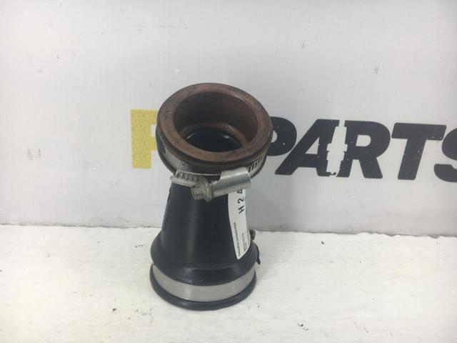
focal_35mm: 29
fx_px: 383
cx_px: 228
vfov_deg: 48.2
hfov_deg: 61.7
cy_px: 172
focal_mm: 4.15
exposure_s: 1/50
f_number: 2.2
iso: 25
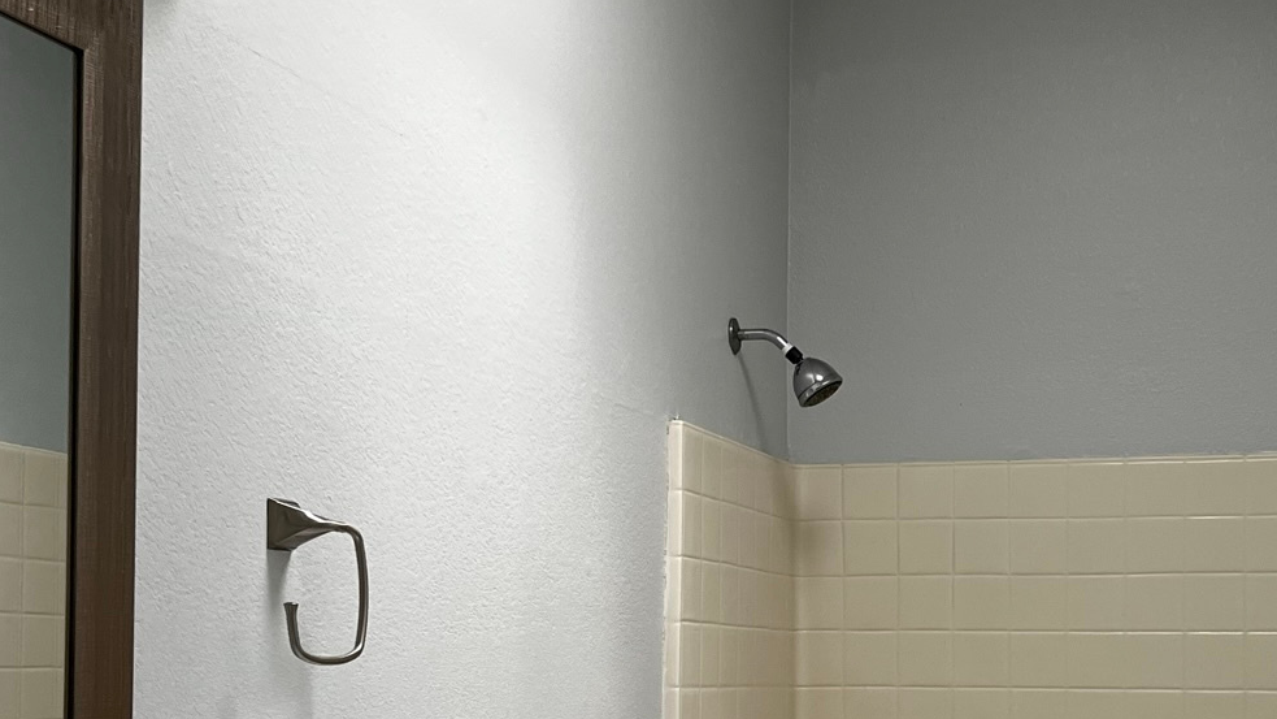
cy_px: 631
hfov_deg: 35.4
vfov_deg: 20.0
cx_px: 685
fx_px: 1998
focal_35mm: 59
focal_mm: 5.7
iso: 125
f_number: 1.5
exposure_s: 1/121
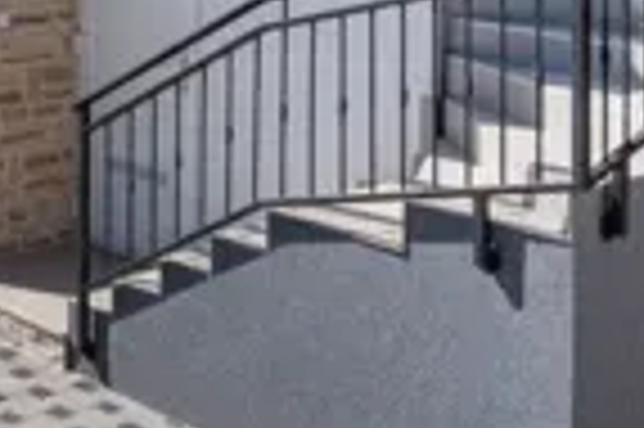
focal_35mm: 84
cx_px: -189
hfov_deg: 21.9
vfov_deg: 15.0
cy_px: -223
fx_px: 1501
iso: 100
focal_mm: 15
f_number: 8
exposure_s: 1/400
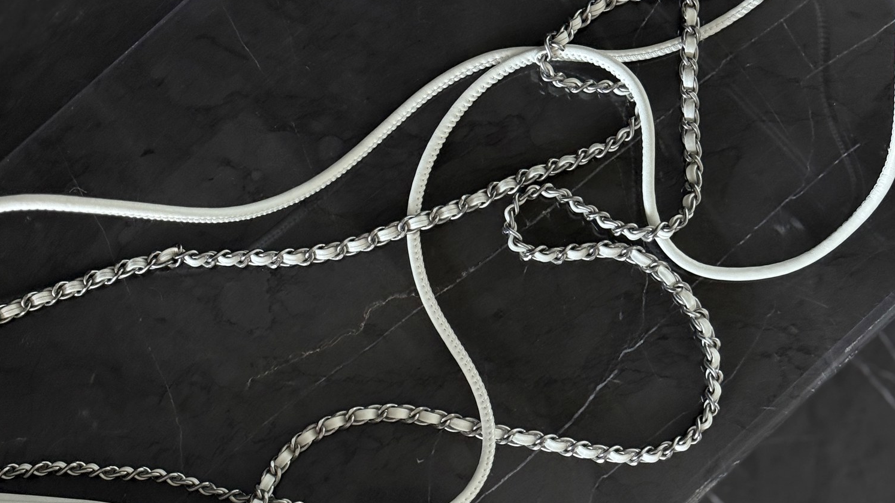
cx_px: 448
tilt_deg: -84.0
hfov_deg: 30.2
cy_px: 352
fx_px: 1661
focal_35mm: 70
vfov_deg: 17.2
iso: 320
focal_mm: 6.76
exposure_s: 1/120
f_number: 1.78
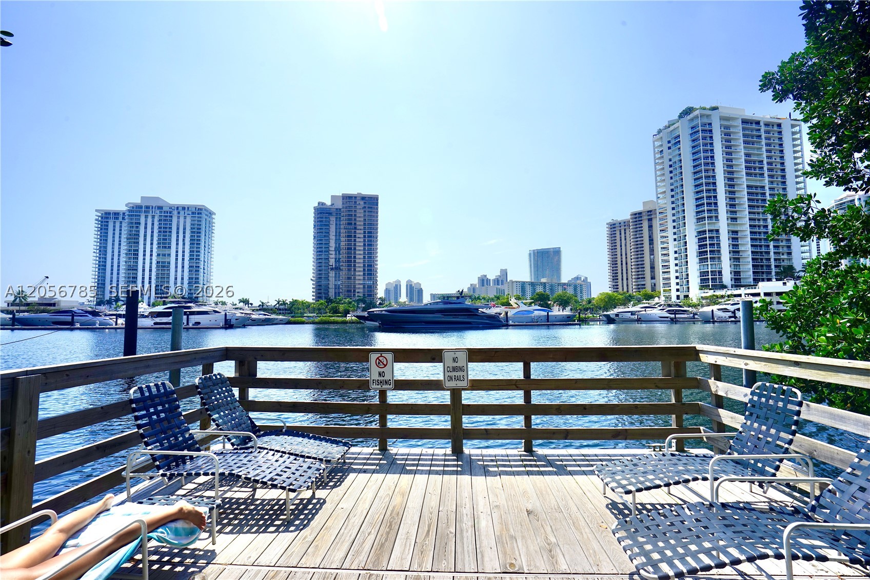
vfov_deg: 73.8
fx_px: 387
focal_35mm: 16
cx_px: 435
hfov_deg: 96.7
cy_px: 290
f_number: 14
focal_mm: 16
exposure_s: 1/160
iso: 100
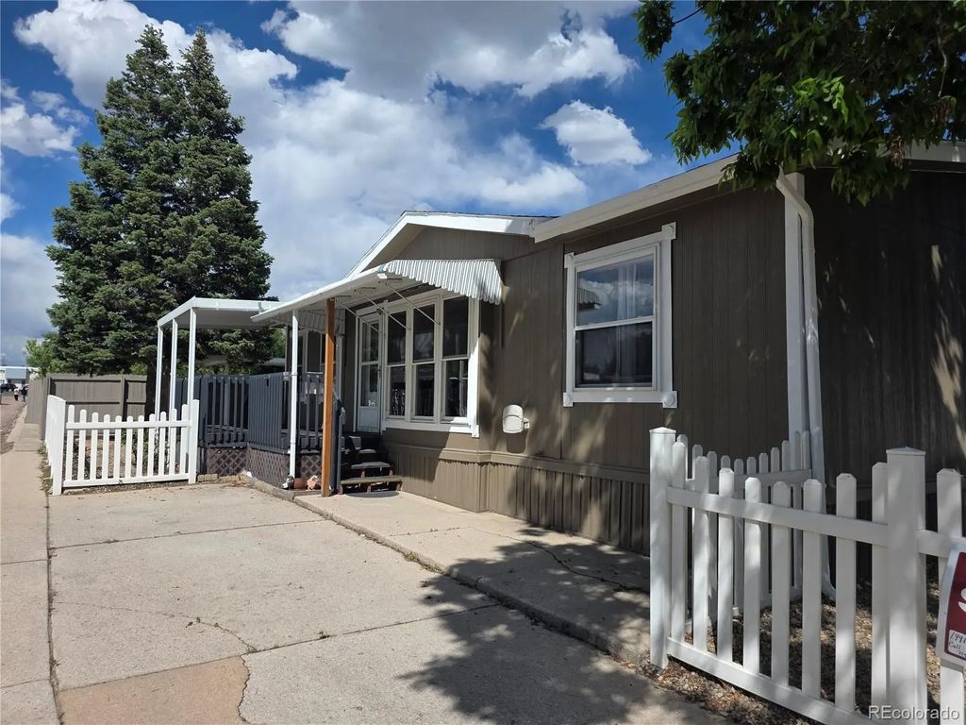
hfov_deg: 73.9
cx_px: 483
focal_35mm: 23
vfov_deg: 58.9
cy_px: 362
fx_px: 642
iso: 80
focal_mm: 6.3
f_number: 1.7
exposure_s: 1/7333
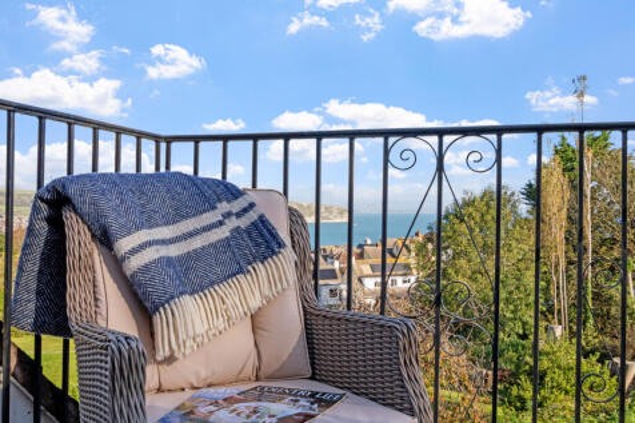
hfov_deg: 52.6
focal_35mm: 36
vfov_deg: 36.5
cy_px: 212
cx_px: 318
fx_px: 642
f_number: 11
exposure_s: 1/250
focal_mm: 17
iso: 250
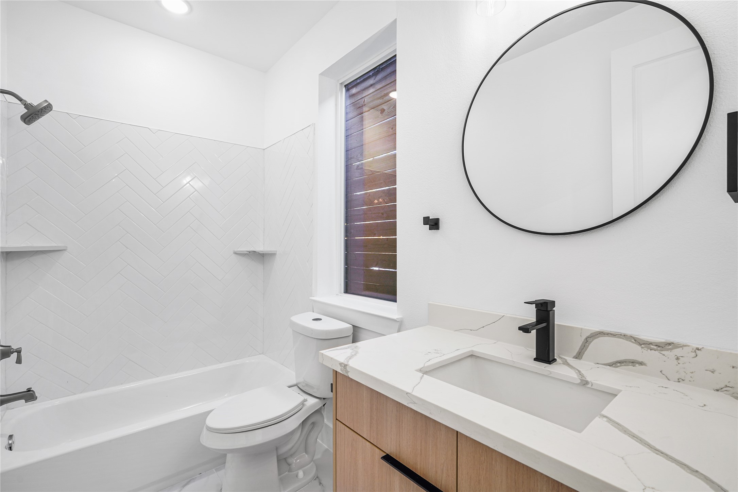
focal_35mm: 16
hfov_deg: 96.7
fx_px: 328
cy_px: 246
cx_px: 369
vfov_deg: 73.7
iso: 100
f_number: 8
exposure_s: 1/2
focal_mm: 16
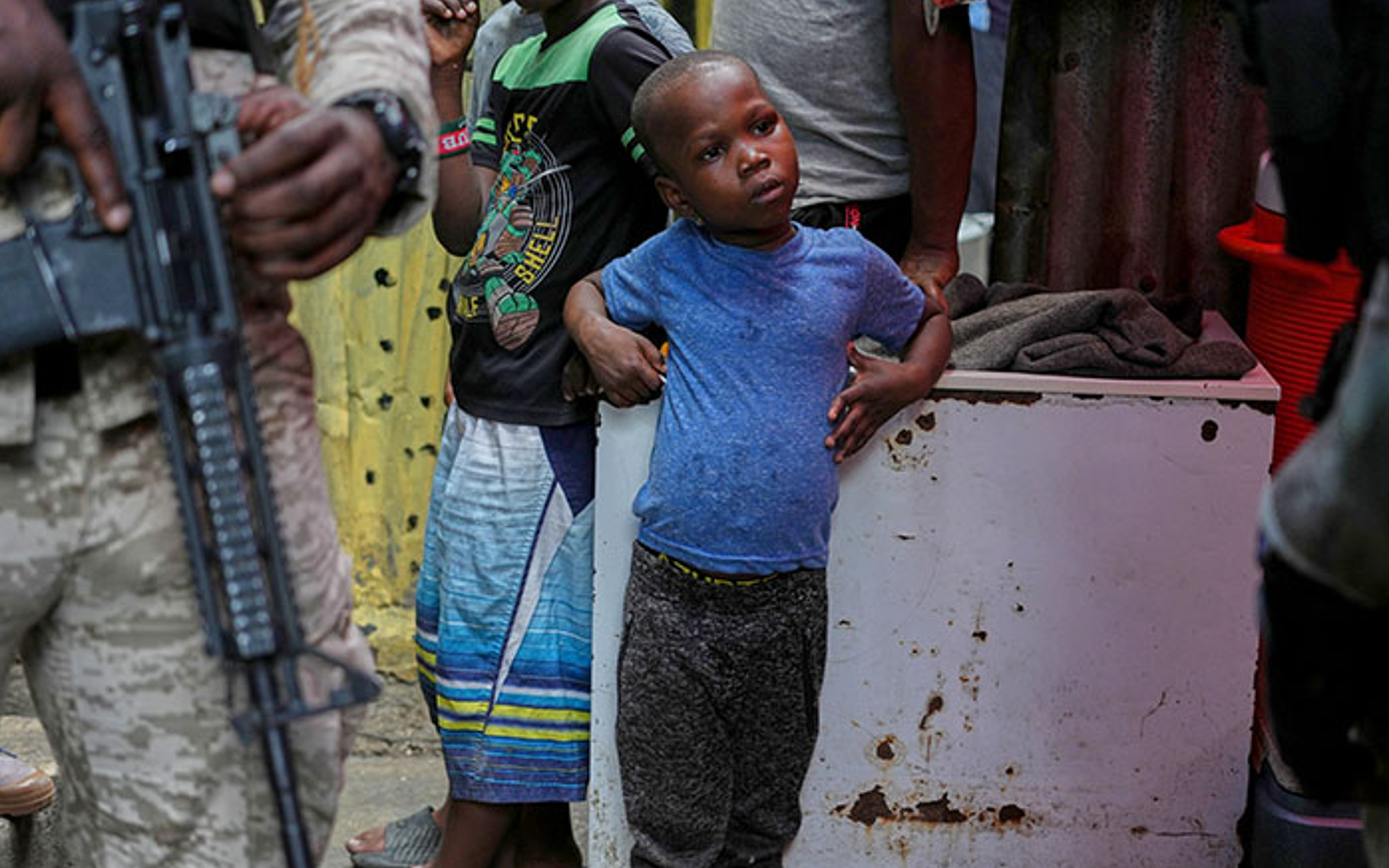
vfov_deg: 17.8
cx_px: 611
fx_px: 2763
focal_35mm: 73
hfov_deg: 28.2
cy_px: 505
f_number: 2.8
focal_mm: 50
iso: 320
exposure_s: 1/250
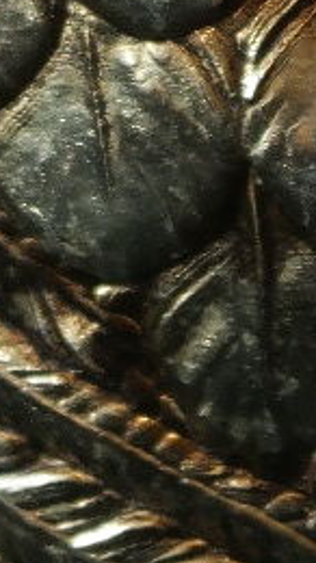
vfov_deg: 4.4
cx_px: 281
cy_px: -842
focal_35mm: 480
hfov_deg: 2.5
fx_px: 7159
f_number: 5.6
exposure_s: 1/30
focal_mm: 45
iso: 800
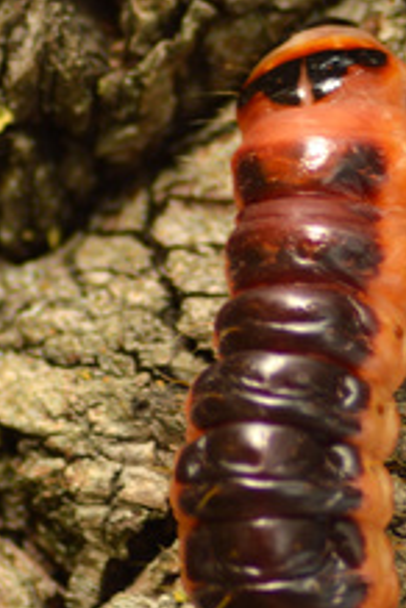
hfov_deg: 3.1
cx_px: 339
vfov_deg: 4.7
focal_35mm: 438
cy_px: 597
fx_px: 7409
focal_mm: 100
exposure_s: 1/200
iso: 100
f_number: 3.5
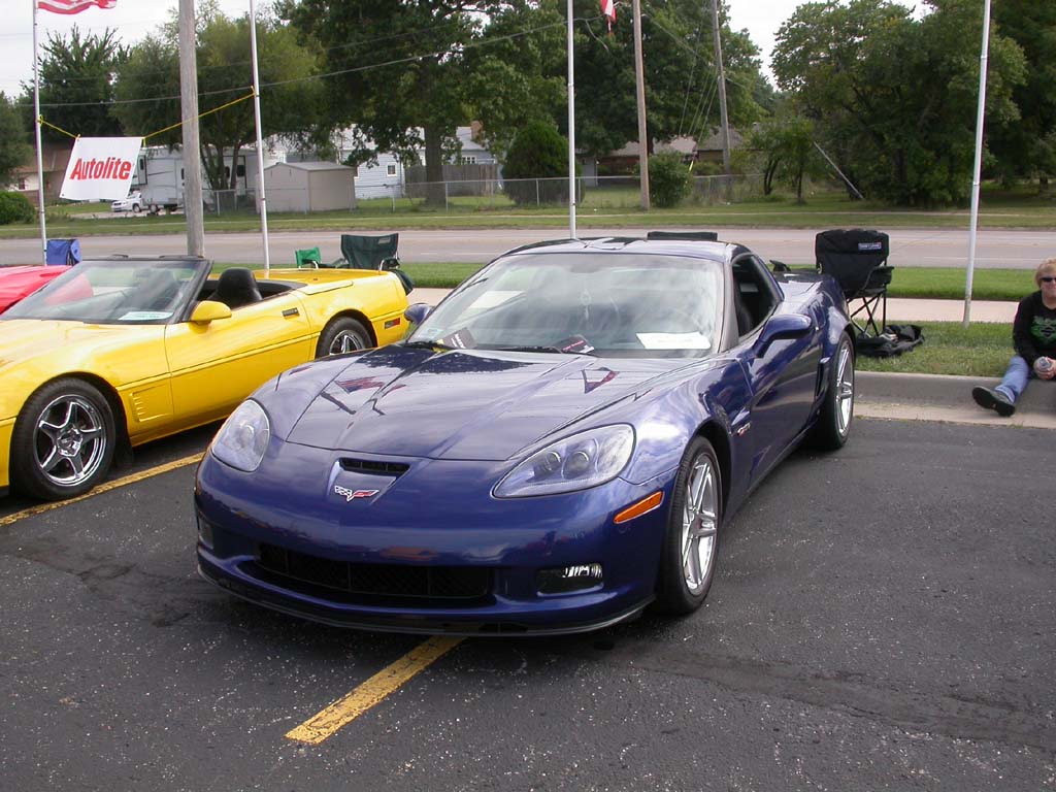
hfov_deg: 49.0
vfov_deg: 37.7
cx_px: 528
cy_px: 396
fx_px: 1159
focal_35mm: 38
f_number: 6
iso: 100
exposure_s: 1/250
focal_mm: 7.85
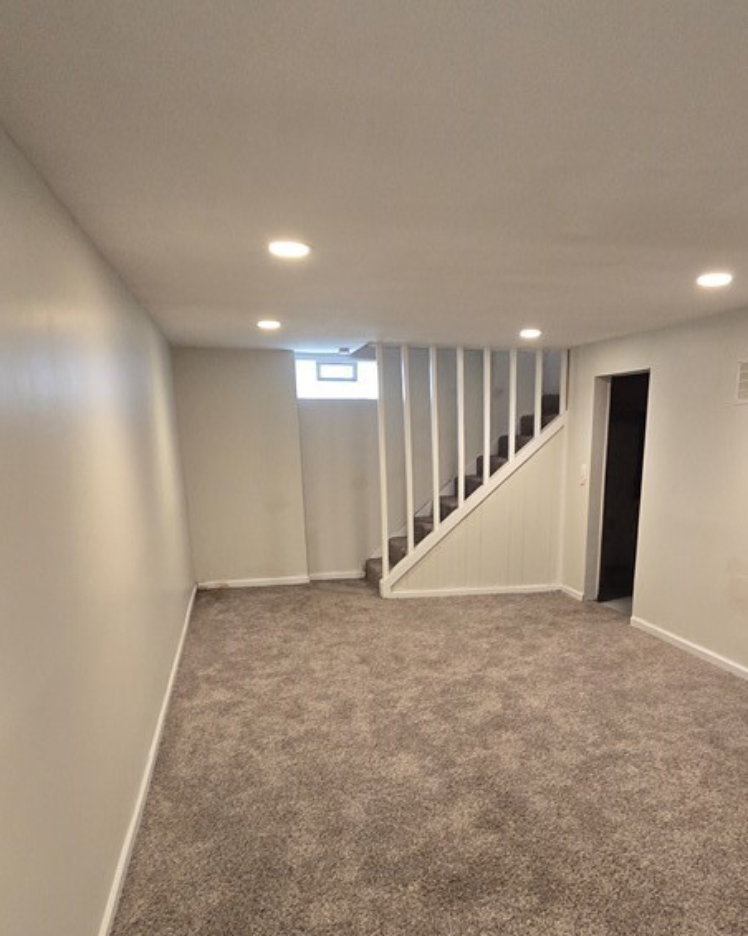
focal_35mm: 23
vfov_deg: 70.9
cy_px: 610
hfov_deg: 60.4
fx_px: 636
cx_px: 447
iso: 400
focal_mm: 2.2
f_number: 2.2
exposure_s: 1/59.4
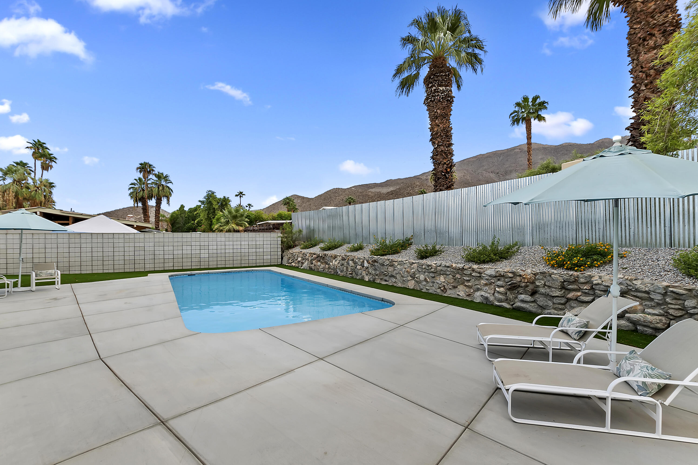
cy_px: 232
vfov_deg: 59.5
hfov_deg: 81.2
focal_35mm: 21
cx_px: 349
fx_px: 407
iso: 100
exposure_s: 1/250
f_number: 8
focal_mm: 14
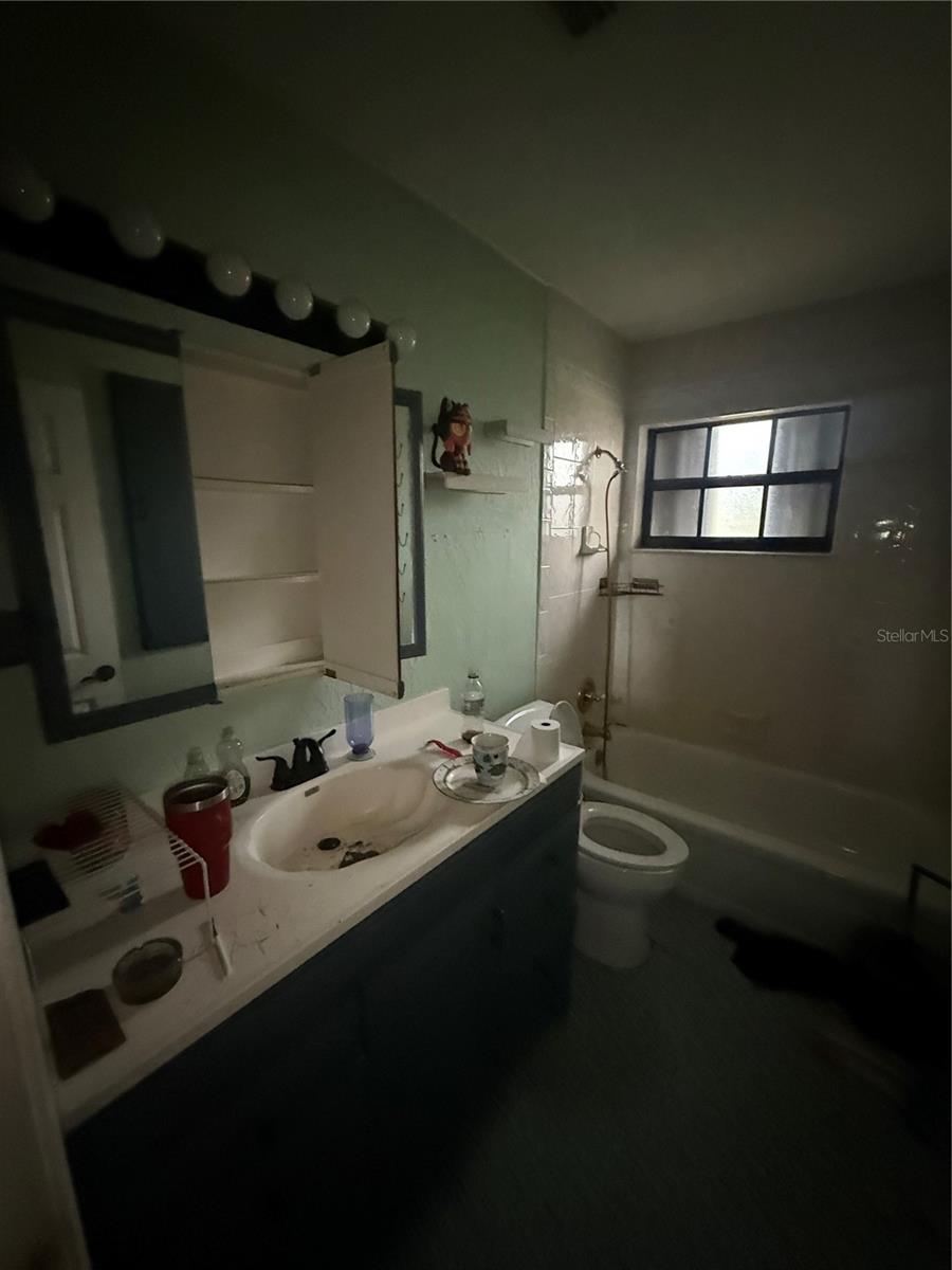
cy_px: 635
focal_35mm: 14
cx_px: 476
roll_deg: -0.7
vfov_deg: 102.1
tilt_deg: -10.8
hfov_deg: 85.7
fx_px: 513
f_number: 2.2
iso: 1600
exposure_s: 1/33
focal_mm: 2.22
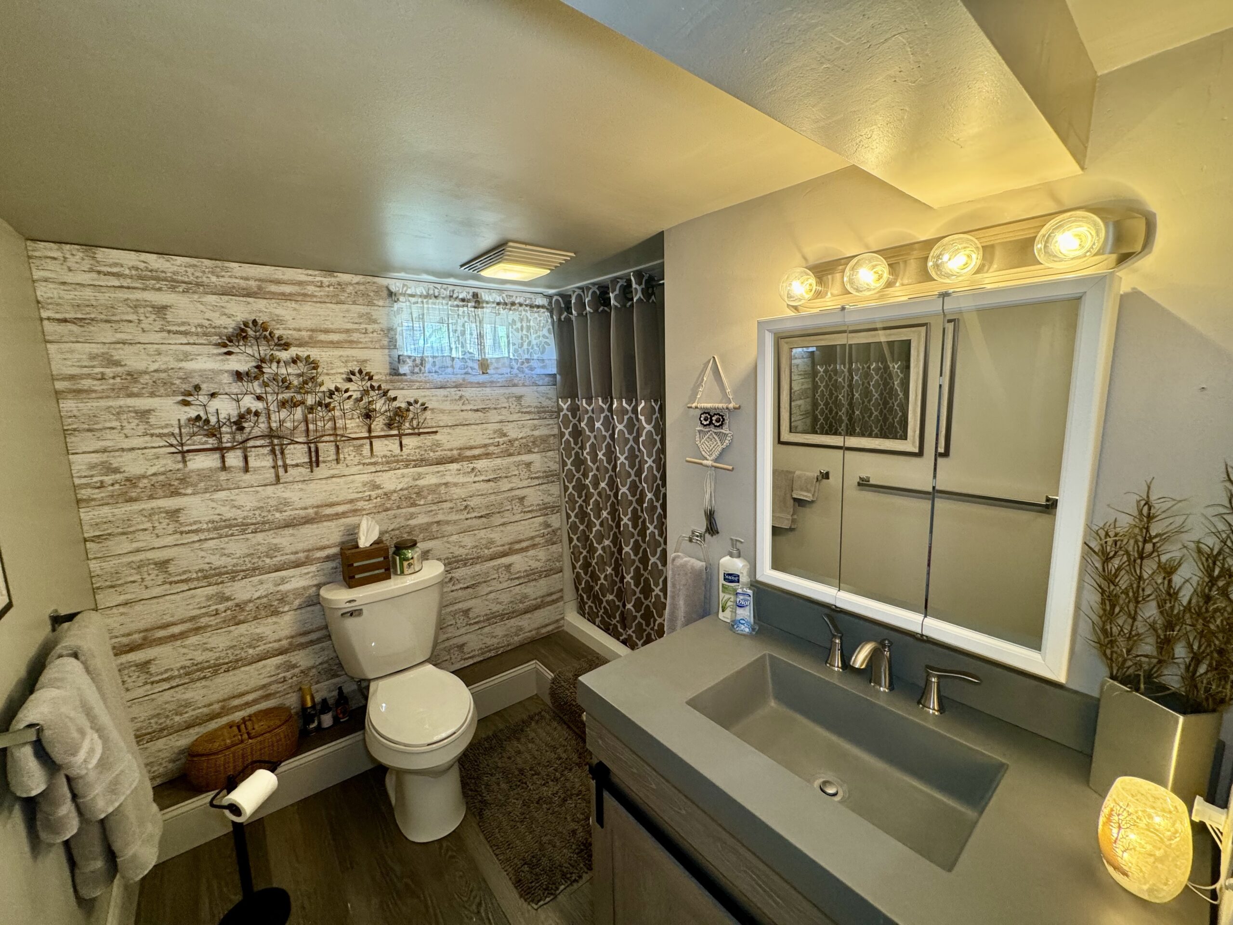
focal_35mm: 14
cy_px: 462
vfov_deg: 85.7
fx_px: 499
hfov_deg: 102.1
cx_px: 616
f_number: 2.2
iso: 200
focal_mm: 2.22
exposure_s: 1/60
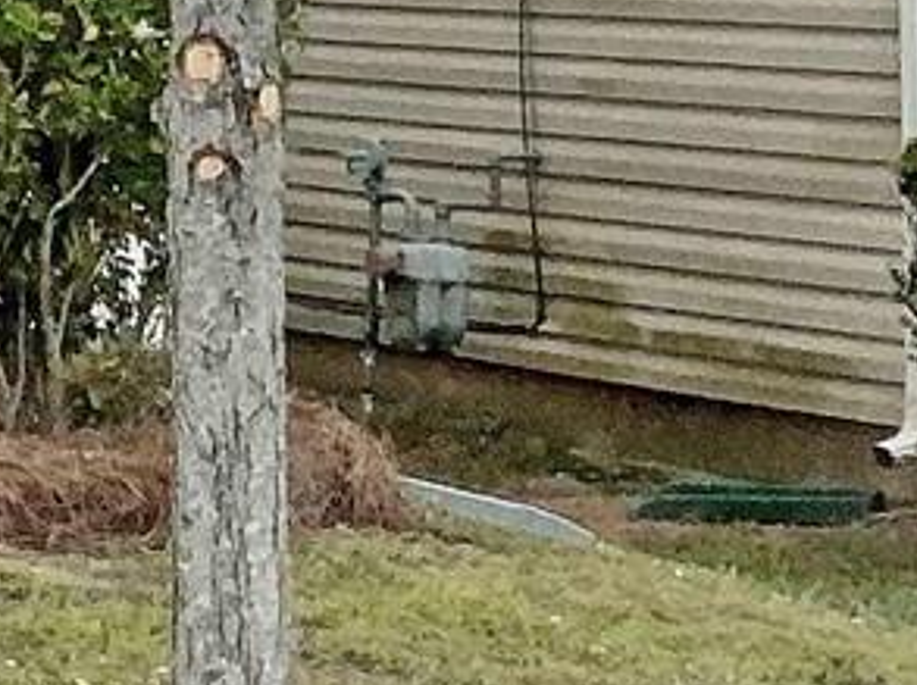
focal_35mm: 203
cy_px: -1148
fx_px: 5371
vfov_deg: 6.8
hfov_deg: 8.3
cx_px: -1803
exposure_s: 1/2801
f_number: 1.8
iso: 20
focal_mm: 3
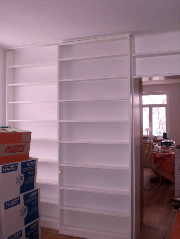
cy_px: 120
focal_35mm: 38
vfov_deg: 49.0
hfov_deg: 37.7
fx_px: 263
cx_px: 90
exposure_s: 1/60
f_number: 3.1
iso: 200
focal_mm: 6.3
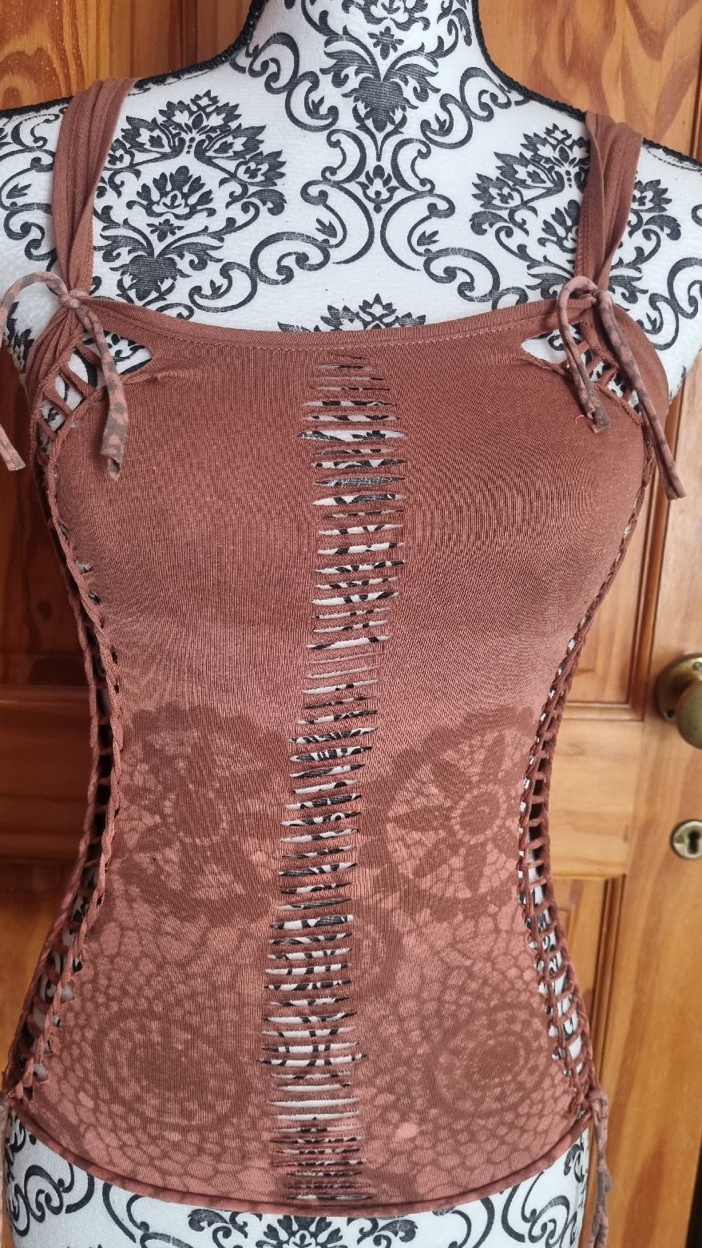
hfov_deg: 40.2
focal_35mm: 29
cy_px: 635
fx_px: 960
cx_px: 349
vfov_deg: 66.1
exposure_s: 1/50
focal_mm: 5.4
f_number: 1.8
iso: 250
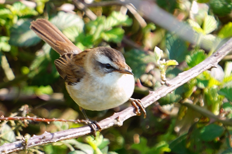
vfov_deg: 2.3
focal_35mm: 600
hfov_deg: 3.4
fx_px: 3866
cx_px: 116
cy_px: 77
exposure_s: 1/60
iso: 80
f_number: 6.3
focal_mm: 600
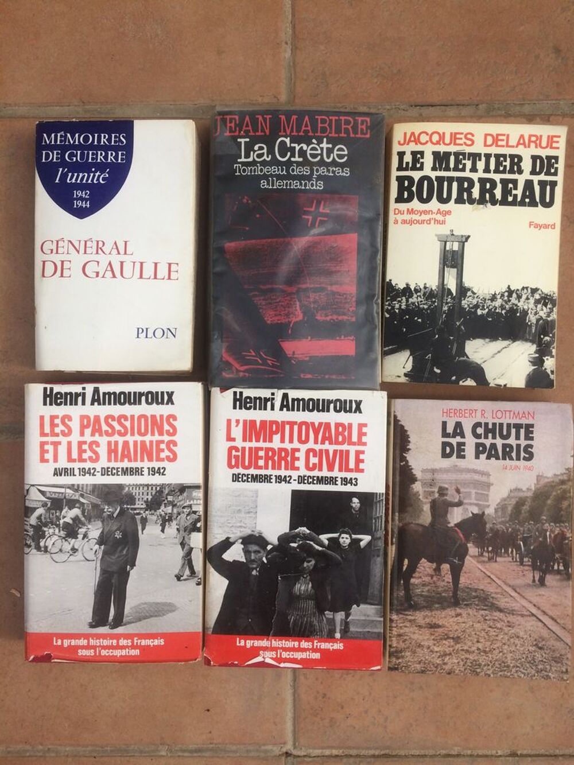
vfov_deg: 61.7
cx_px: 287
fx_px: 641
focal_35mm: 29
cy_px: 382
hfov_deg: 48.2
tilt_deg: -88.2
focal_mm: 4.15
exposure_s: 1/977
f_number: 2.2
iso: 32
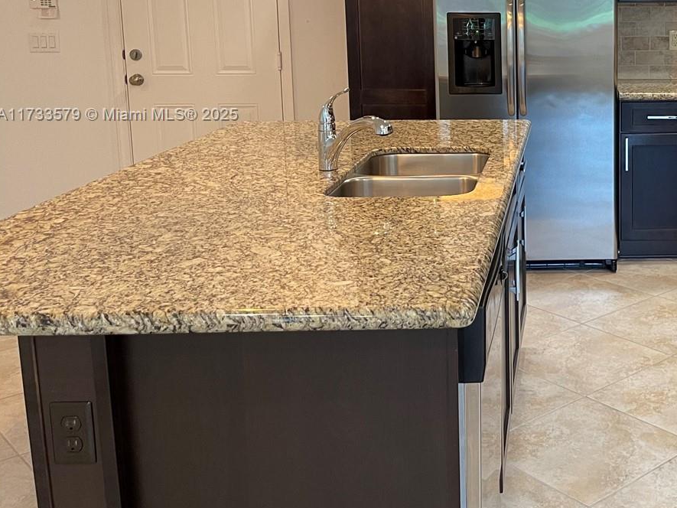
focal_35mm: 47
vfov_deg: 30.3
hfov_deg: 37.8
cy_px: 116
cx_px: 605
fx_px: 919
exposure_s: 1/60
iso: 160
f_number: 1.6
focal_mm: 5.1
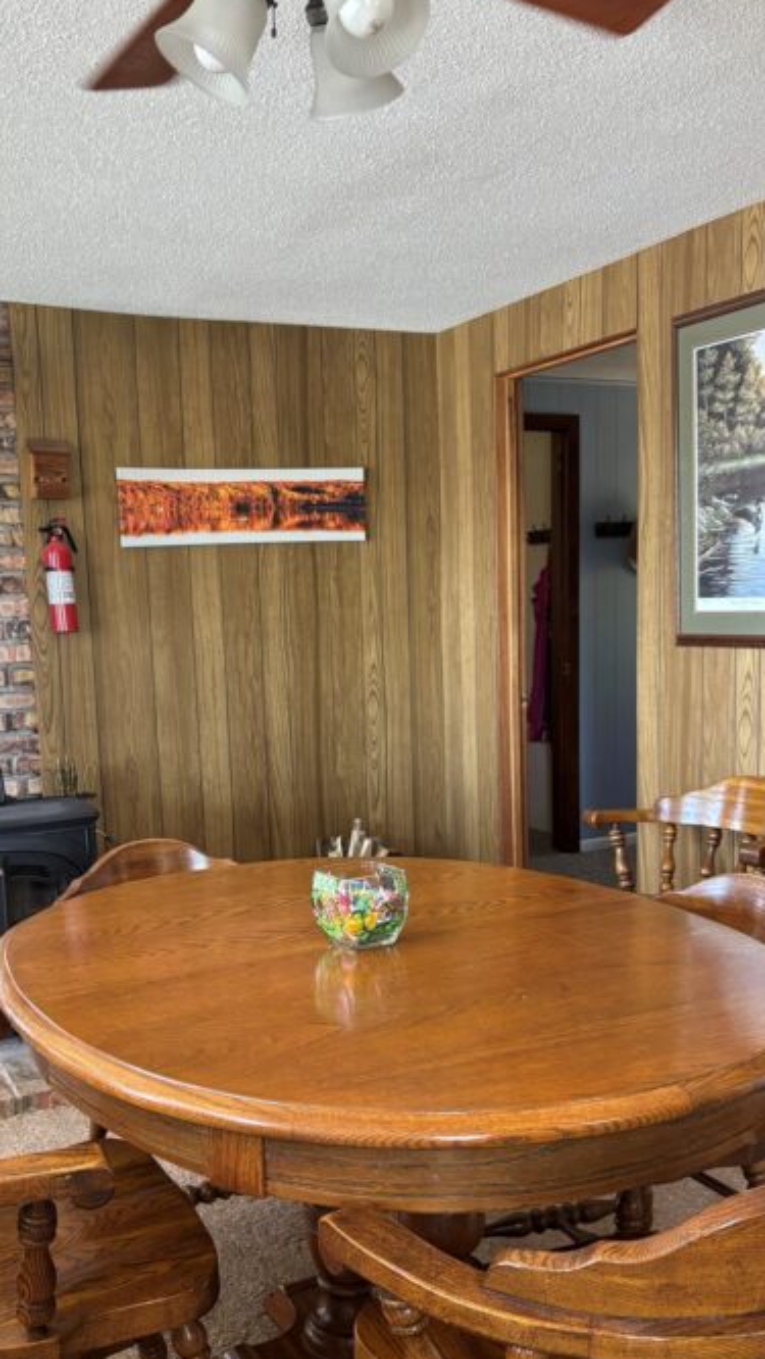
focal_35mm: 34
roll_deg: +1.0
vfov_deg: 57.8
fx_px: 1225
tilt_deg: -8.0
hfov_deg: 34.6
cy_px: 769
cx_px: 335
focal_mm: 5.96
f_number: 1.6
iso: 250
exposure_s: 1/60
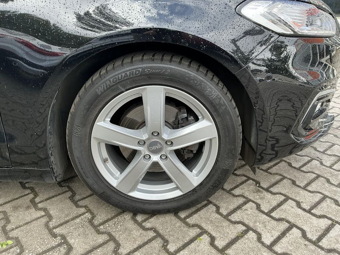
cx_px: 170
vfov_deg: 49.7
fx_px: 275
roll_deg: +2.7
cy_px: 128
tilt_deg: -20.7
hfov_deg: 63.4
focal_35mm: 28
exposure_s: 1/183
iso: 20
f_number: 1.8
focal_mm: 3
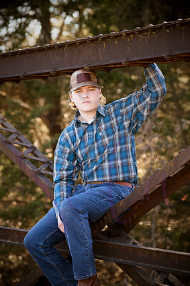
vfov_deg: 16.1
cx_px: 95
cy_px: 147
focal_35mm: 127
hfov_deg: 10.8
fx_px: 1006
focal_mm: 120
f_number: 4
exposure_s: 1/800
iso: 800
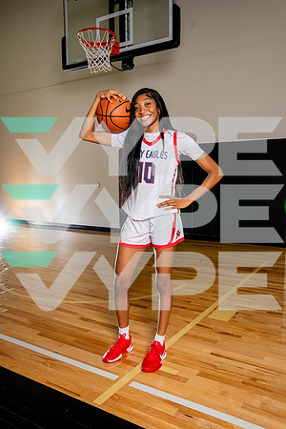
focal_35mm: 29
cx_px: 143
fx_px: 350
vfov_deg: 63.0
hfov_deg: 44.4
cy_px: 214
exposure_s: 1/200
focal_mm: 29.4
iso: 640
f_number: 7.1
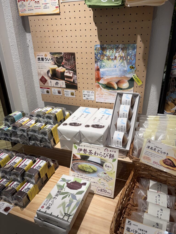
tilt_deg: -24.0
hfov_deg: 53.1
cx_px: 88
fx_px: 176
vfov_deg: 67.3
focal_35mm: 26
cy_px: 117
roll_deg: +2.0
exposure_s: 1/100
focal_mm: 5.96
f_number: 1.6
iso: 50
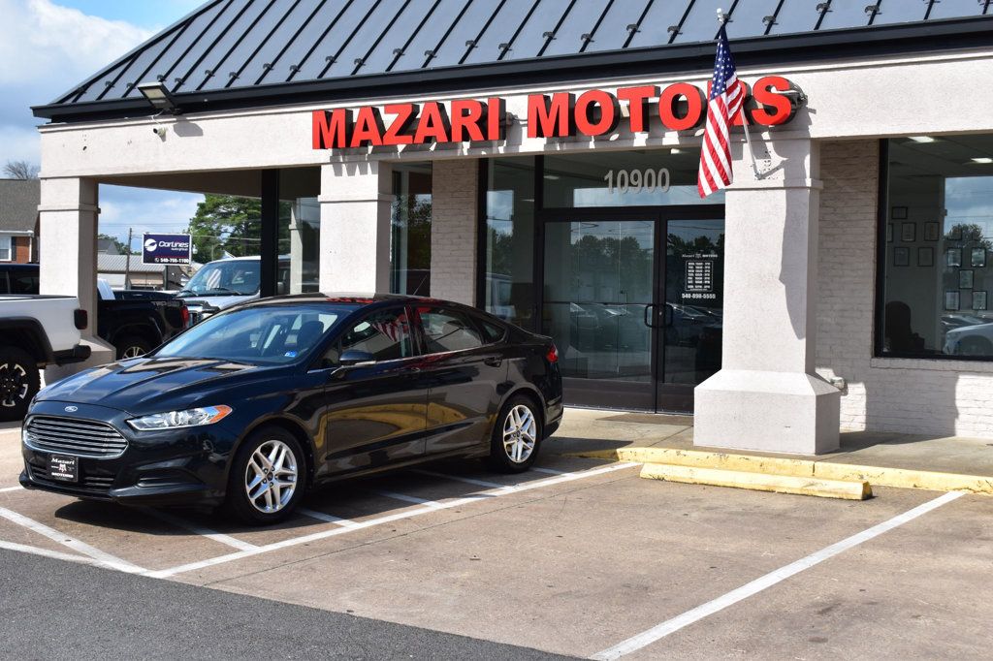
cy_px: 330
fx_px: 1406
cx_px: 496
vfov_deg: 26.5
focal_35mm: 51
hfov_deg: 38.9
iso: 360
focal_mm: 34
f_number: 11
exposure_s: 1/500
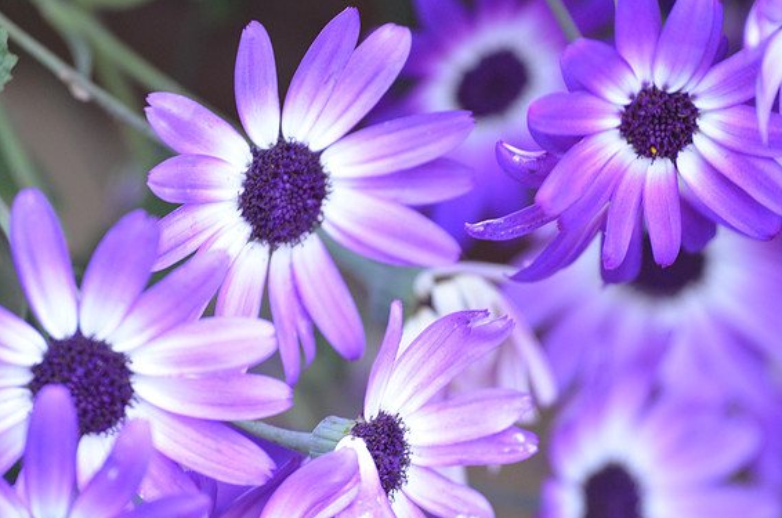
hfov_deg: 4.5
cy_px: 262
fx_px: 9994
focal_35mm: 461
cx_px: 388
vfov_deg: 3.0
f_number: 5.6
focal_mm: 300
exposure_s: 1/100
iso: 1600
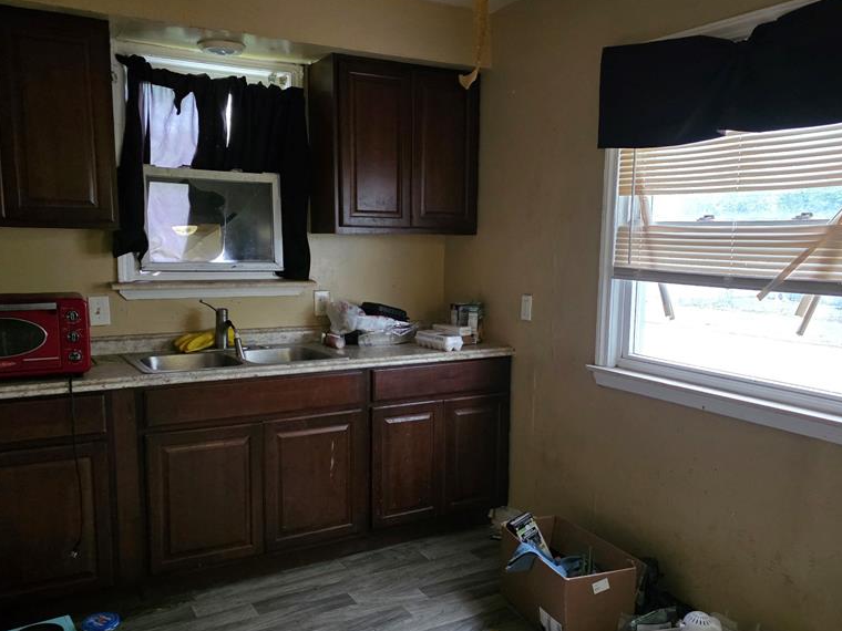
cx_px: 437
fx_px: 754
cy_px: 364
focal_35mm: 31
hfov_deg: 58.3
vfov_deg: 45.3
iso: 2000
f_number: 1.7
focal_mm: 6.3
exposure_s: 1/120
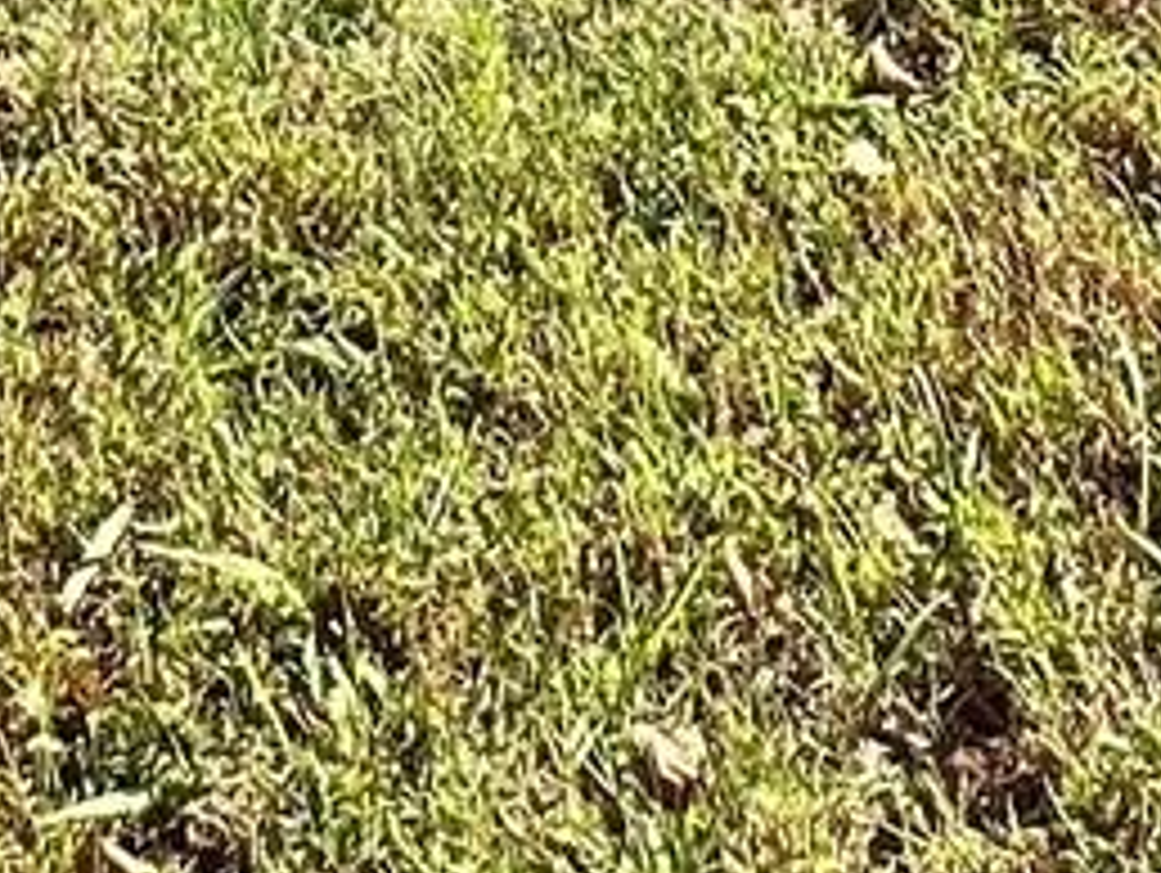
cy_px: -2272
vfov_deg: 9.0
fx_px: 3458
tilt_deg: -1.7
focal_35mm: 103
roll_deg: +1.0
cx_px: 256
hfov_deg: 18.9
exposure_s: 1/256
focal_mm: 1.57
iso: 32
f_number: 1.8
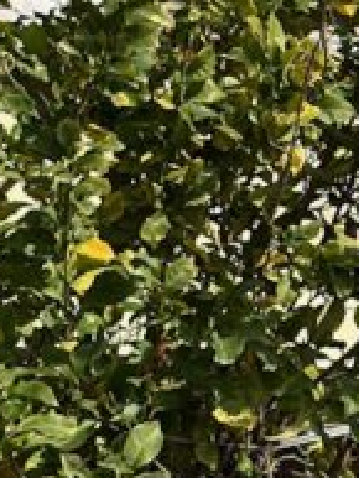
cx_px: 681
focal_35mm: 191
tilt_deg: +7.7
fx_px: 2638
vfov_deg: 10.3
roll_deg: +0.6
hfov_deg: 7.5
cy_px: 431
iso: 100
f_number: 1.78
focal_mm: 6.86
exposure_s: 1/5814
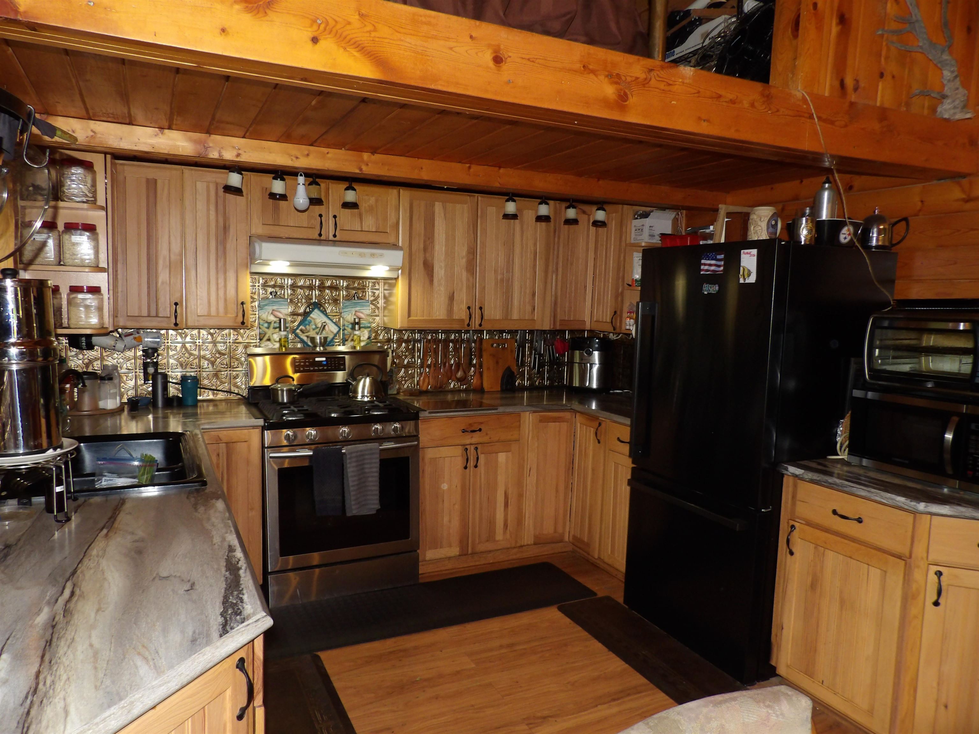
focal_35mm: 24
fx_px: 679
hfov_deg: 71.6
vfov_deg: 56.8
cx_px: 490
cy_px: 367
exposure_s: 1/20
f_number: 3.2
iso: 200
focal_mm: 4.3
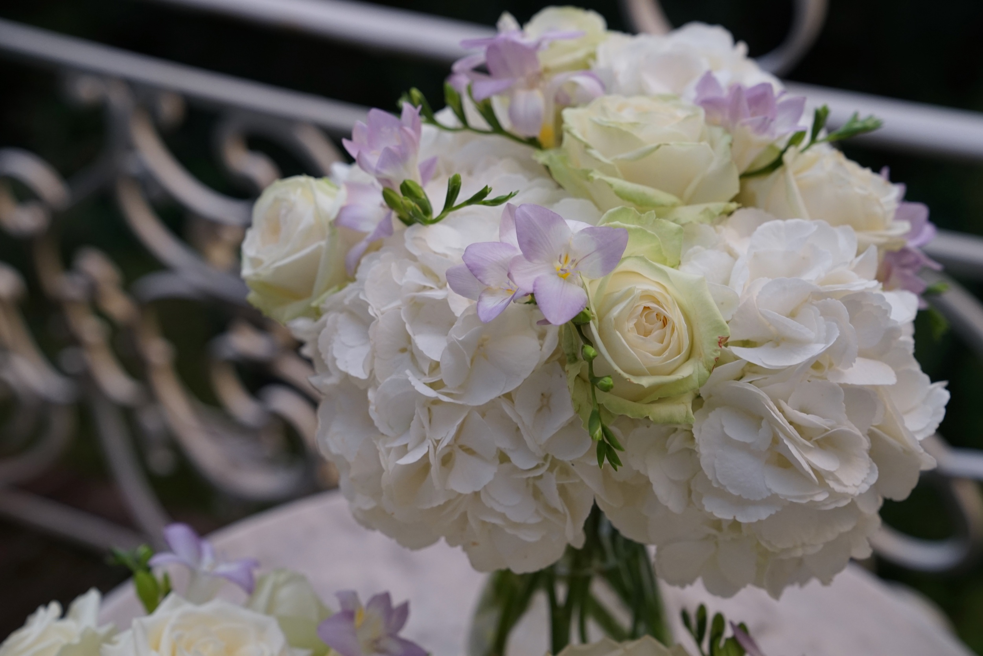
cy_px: 328
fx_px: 1529
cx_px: 492
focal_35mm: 56
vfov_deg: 24.2
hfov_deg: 35.6
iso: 1000
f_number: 4
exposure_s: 1/160
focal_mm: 56
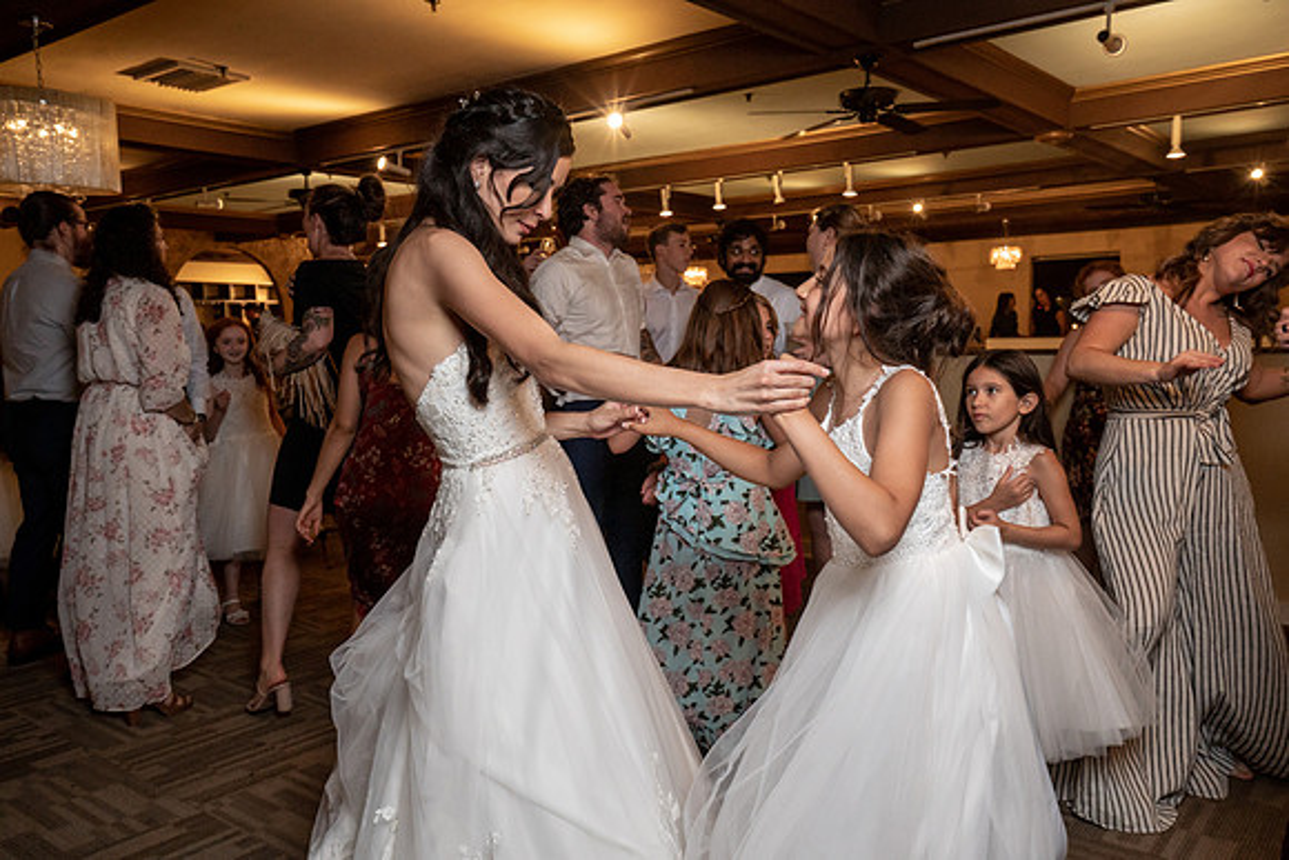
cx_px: 644
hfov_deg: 63.6
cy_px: 430
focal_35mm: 29
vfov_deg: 45.0
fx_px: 1039
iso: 2000
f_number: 5.6
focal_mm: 29
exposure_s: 1/200
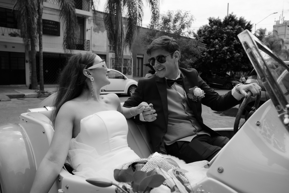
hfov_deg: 73.7
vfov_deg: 53.1
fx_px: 193
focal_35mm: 24
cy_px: 96
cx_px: 144
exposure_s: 1/800
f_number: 4
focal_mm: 16
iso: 160
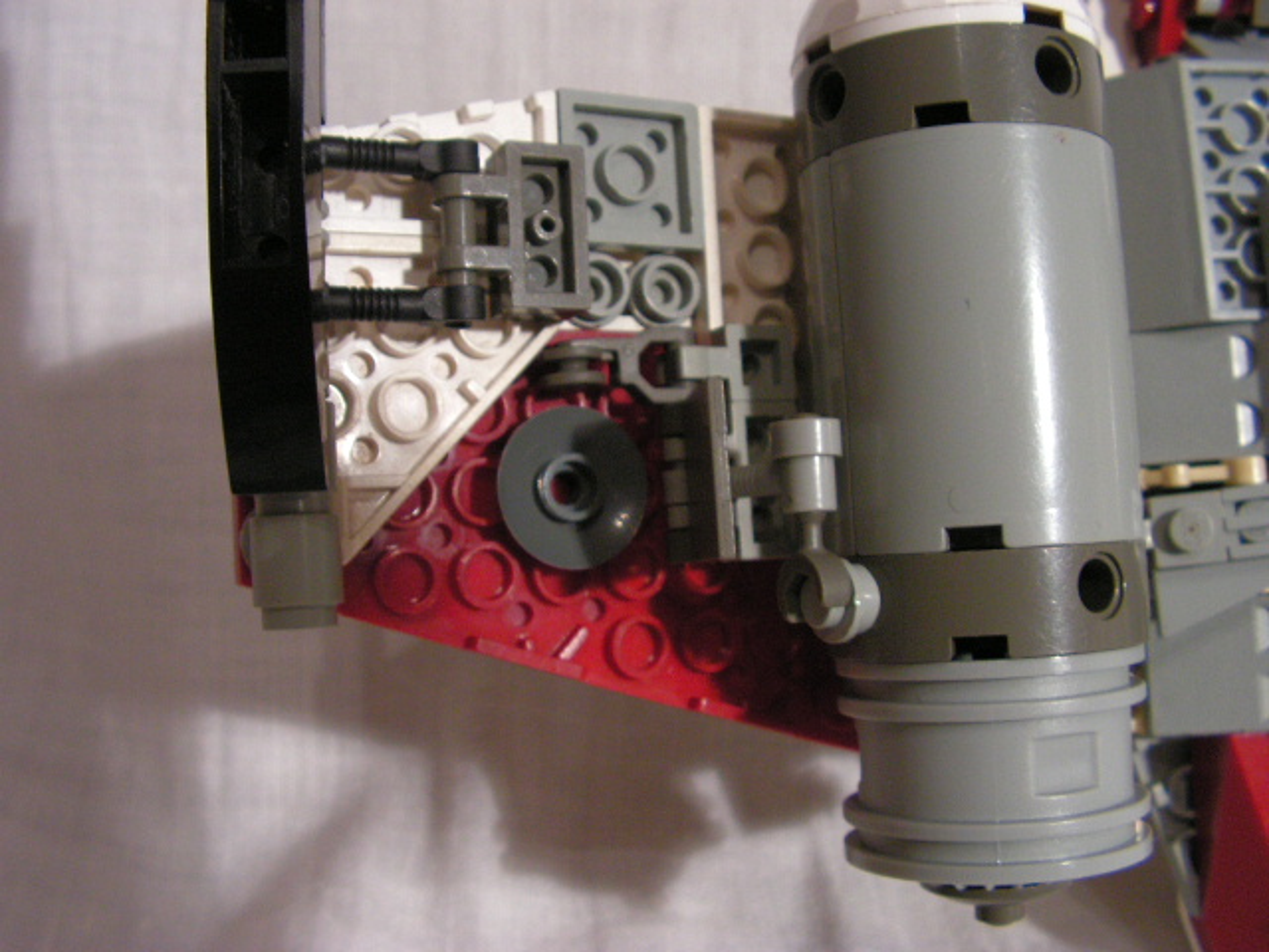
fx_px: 1320
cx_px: 634
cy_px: 476
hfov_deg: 51.4
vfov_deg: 39.7
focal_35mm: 36
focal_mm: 6
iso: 200
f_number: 3.2
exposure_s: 1/13
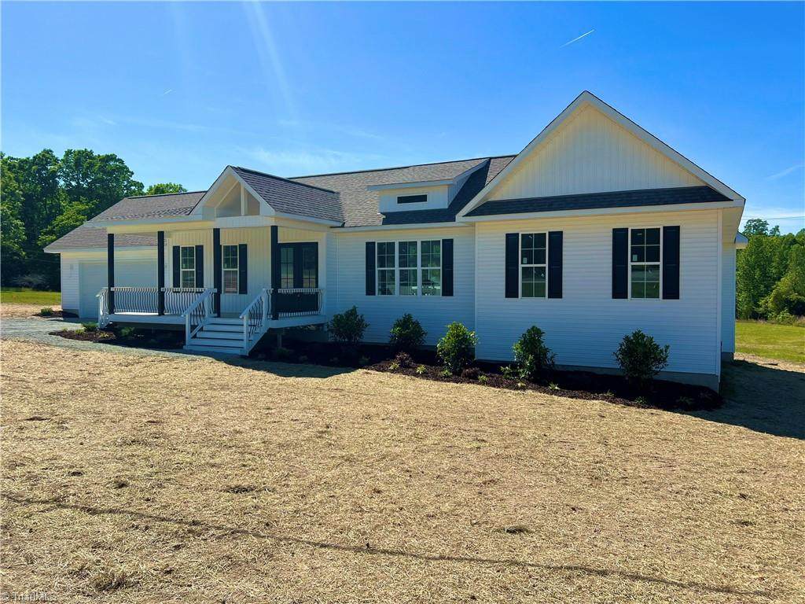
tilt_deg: -0.8
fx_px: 605
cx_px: 402
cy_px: 302
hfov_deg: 67.3
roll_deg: +0.3
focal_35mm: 26
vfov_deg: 53.1
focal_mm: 5.7
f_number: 1.5
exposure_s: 1/5319
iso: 50
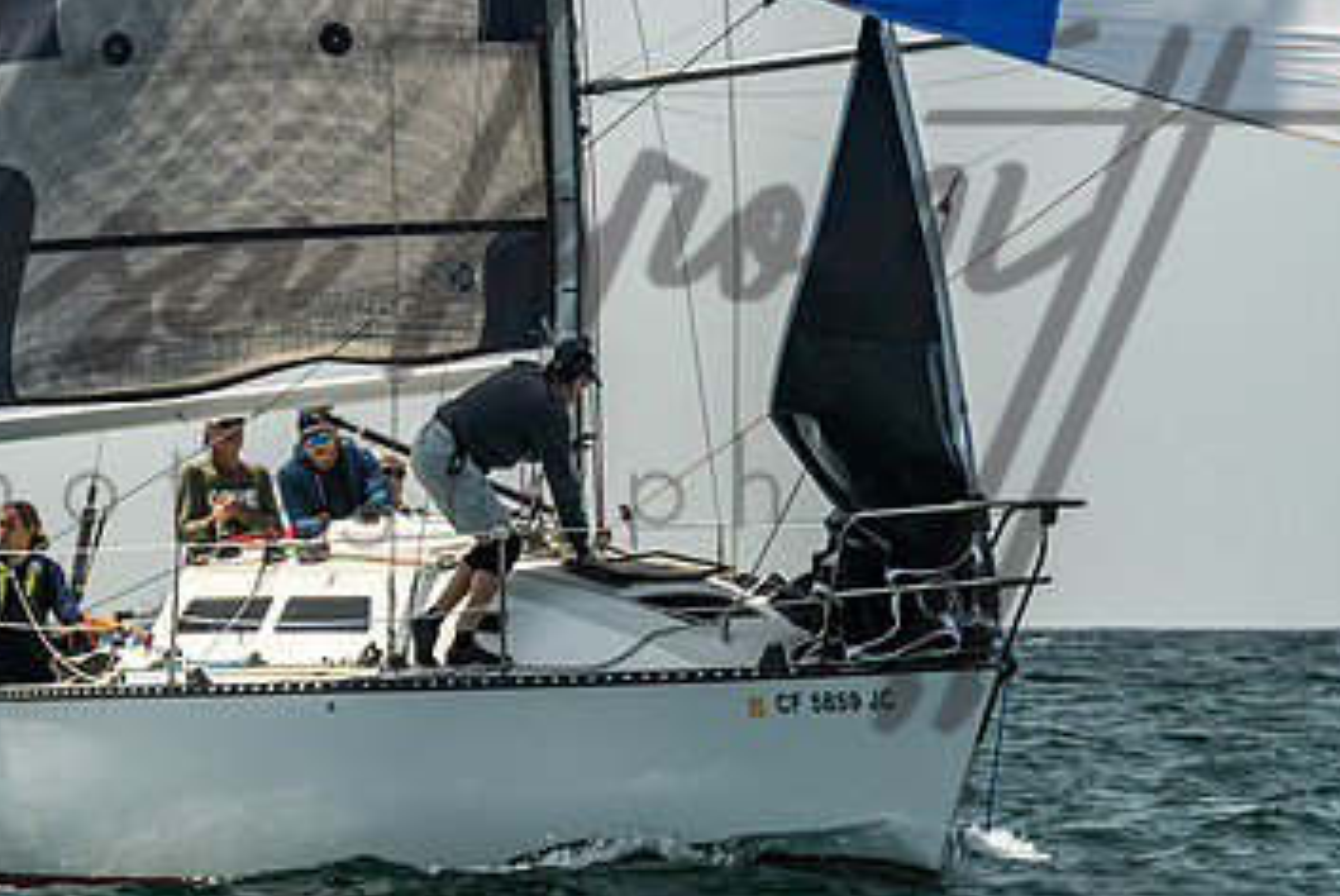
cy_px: 443
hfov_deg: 7.8
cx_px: 445
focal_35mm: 263
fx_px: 9797
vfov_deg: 5.2
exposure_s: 1/1600
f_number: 6.3
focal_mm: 115
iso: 320
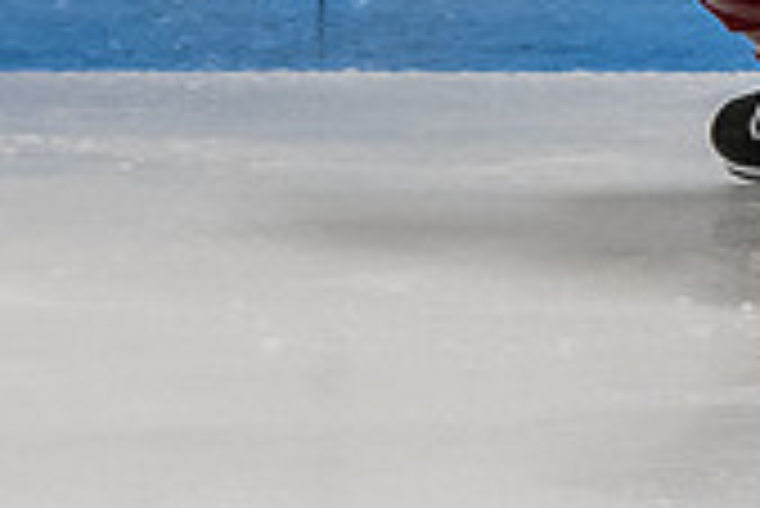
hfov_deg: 1.9
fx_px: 23051
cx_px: 723
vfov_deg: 1.3
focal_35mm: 1091
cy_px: -259
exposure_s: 1/800
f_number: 3.2
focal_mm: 100
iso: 1250
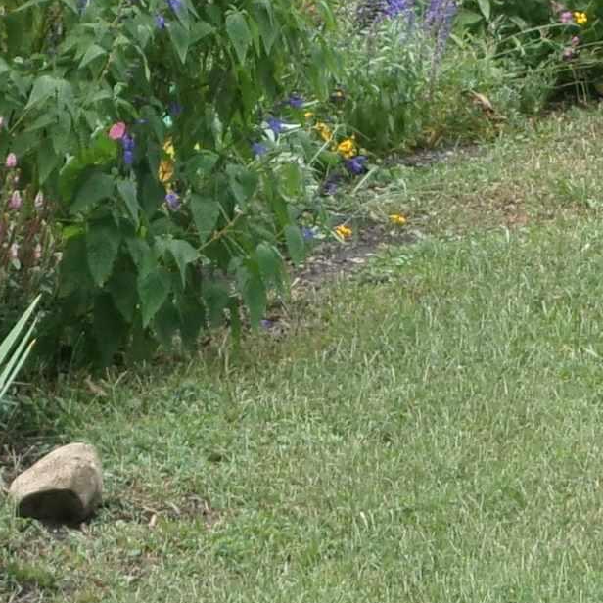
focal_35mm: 344
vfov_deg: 5.1
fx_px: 6780
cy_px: -9
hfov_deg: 5.1
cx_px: -227
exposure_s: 1/56
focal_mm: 14
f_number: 5.4
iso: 100
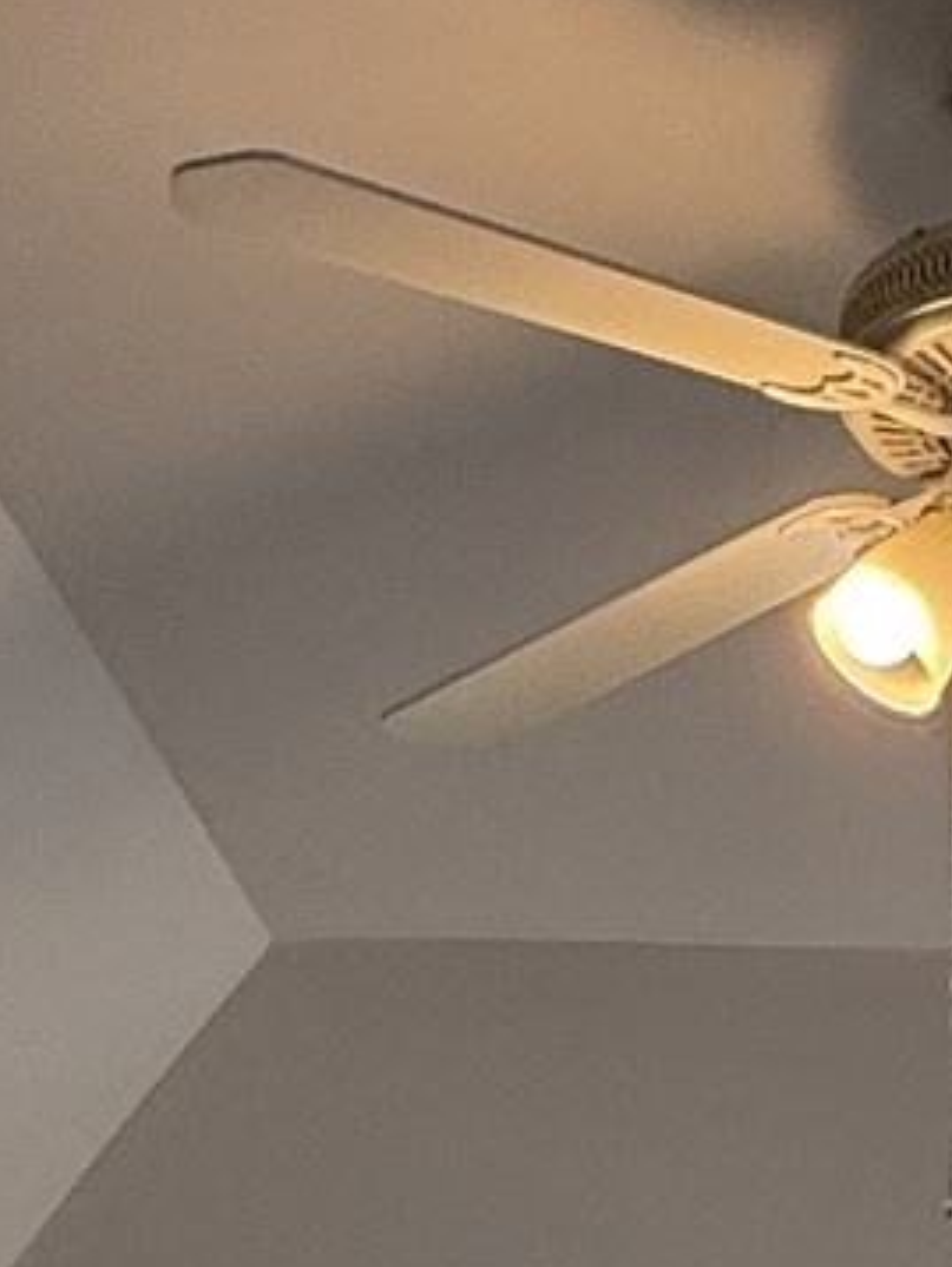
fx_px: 3296
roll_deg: -0.6
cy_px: 2017
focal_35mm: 90
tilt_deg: +3.9
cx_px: 1147
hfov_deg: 15.8
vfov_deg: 18.6
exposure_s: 1/99
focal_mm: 2.22
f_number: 2.2
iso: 80
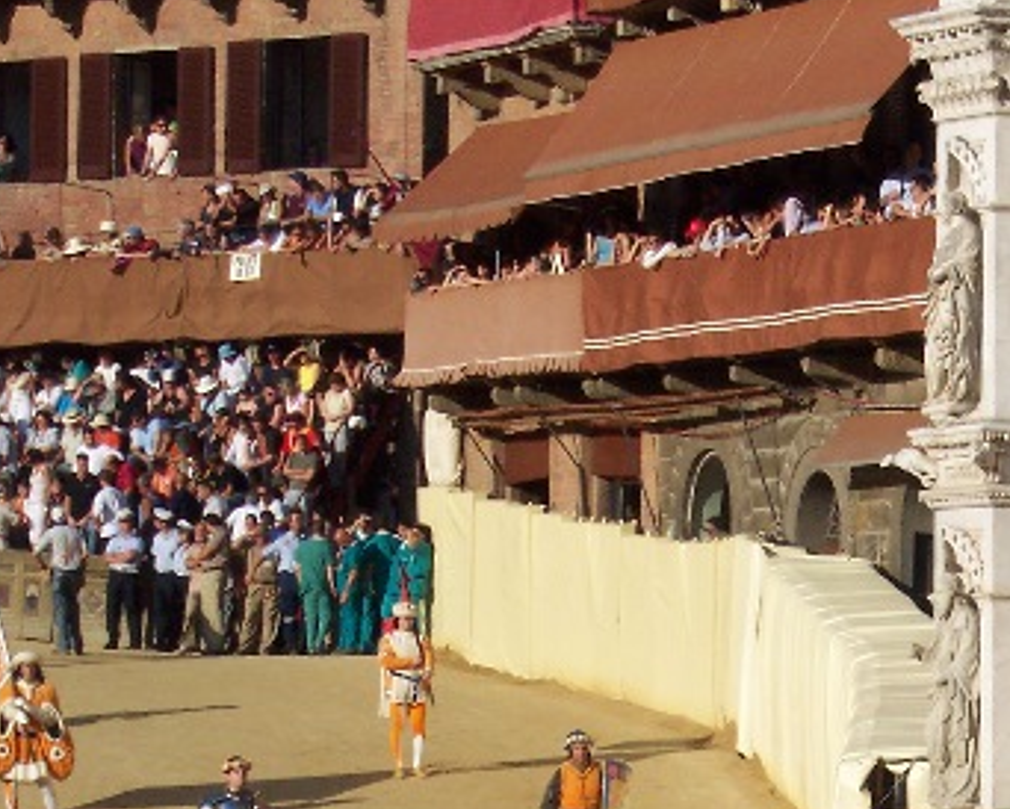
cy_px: 788
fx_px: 7776
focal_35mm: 260
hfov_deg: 7.4
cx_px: 1045
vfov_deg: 5.9
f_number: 8
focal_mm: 24
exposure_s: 1/250
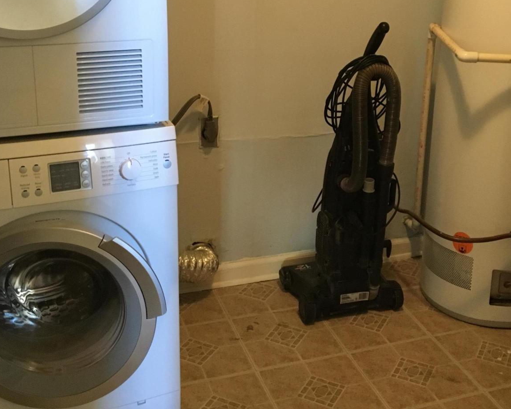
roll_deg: -1.1
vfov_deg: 30.5
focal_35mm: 49
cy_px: 117
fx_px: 741
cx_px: 306
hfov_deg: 37.9
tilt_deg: -16.2
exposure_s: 1/15
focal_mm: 4.15
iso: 200
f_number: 2.2
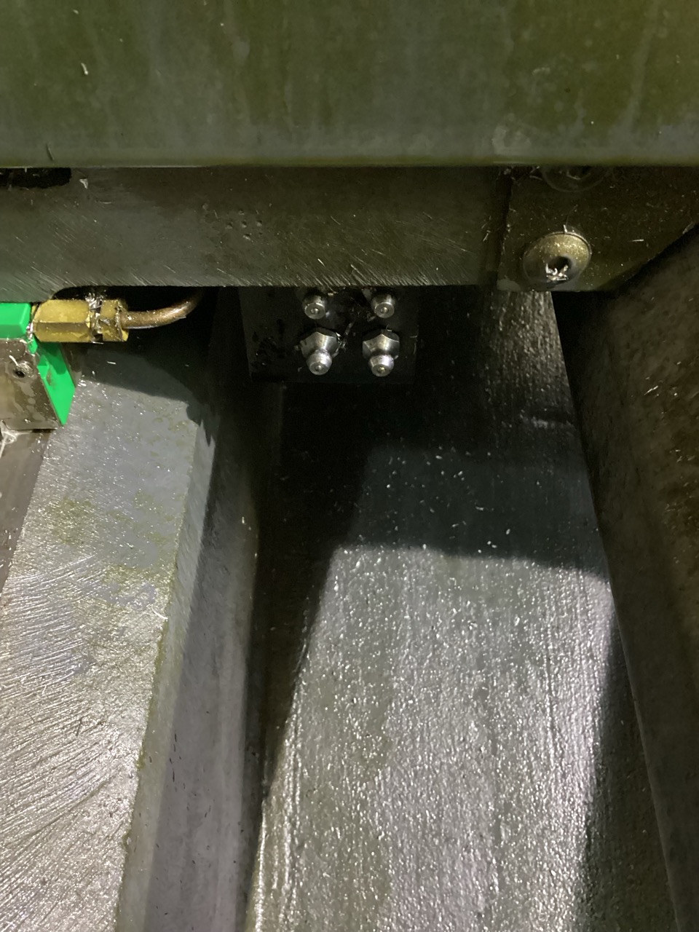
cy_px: 466
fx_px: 835
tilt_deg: -51.8
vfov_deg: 58.4
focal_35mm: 31
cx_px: 350
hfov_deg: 45.4
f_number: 2.4
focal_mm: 3.3
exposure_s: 1/15
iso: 640
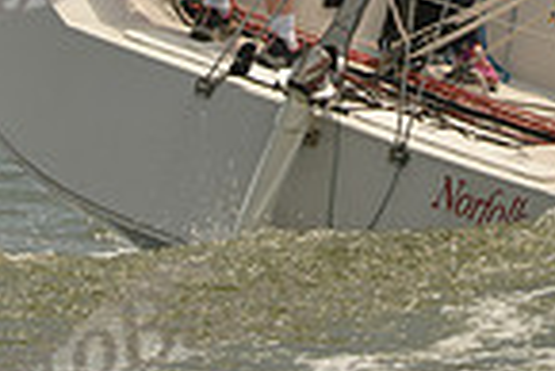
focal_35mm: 1598
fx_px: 24660
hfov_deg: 1.3
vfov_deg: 0.9
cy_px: -304
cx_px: 616
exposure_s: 1/1250
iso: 400
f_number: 9
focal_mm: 400
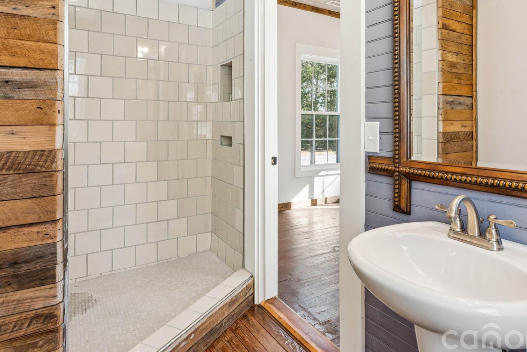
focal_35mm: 23
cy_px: 125
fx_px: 338
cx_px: 292
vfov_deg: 54.1
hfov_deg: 75.6
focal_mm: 16.8
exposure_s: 1/1.67
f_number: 13
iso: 100
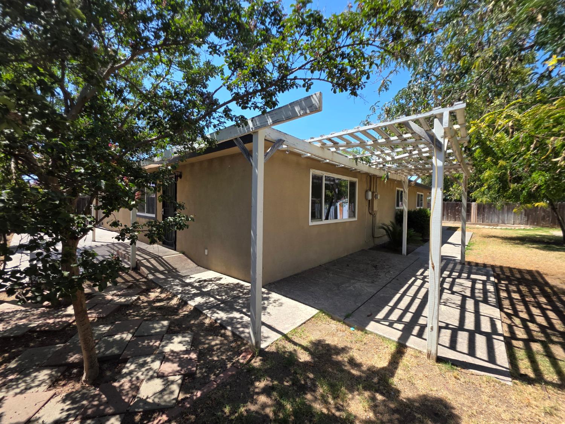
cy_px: 212
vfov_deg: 89.9
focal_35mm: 13
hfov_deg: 106.2
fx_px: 212
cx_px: 282
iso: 40
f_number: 1.9
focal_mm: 2.2
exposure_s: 1/887
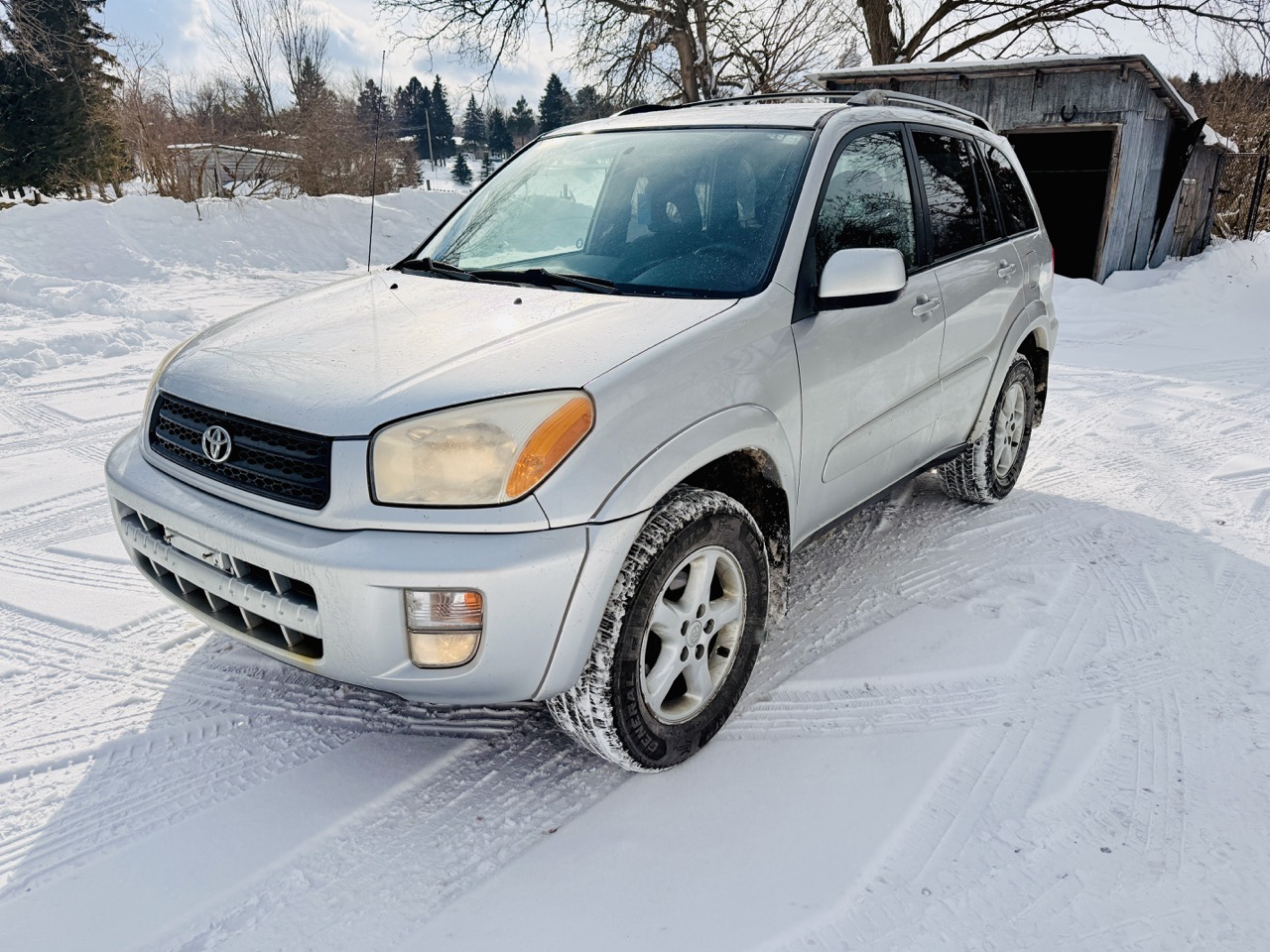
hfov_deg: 71.6
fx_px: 881
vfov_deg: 56.8
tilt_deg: -17.6
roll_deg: -0.2
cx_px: 635
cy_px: 476
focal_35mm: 24
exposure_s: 1/14286
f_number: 1.78
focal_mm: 6.76
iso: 125
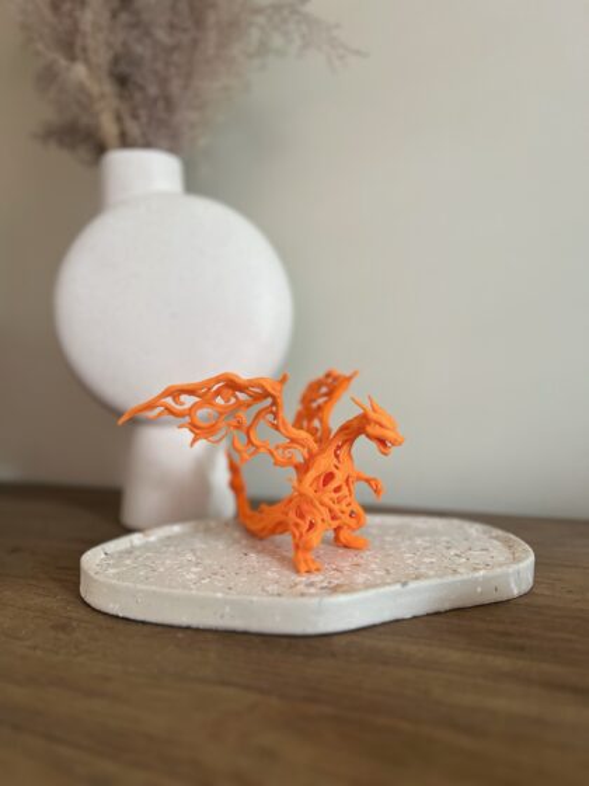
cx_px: 294
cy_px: 393
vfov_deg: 67.3
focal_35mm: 26
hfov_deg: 53.1
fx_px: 590
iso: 200
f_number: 1.5
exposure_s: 1/60
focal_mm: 5.7
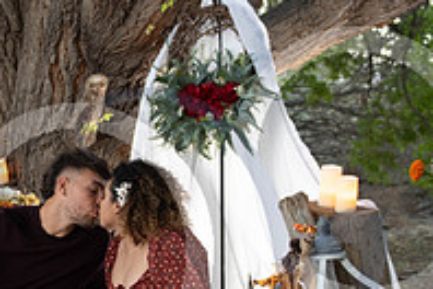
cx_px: 81
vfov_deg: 16.4
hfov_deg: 24.3
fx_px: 986
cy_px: 262
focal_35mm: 82
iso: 400
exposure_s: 1/60
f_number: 2.8
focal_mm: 28
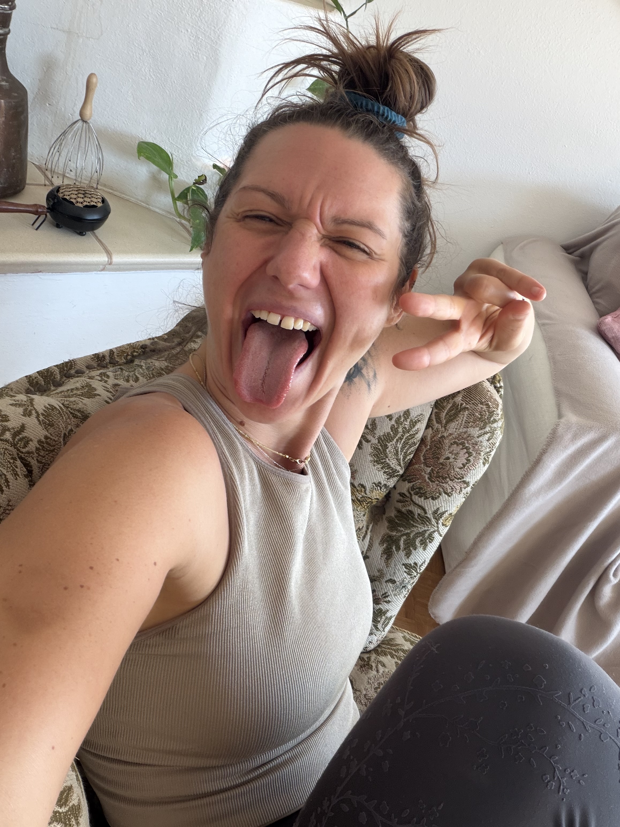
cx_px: 310
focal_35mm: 30
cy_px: 414
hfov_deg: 46.8
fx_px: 716
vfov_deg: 60.0
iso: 80
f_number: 1.9
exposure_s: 1/75
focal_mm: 2.71
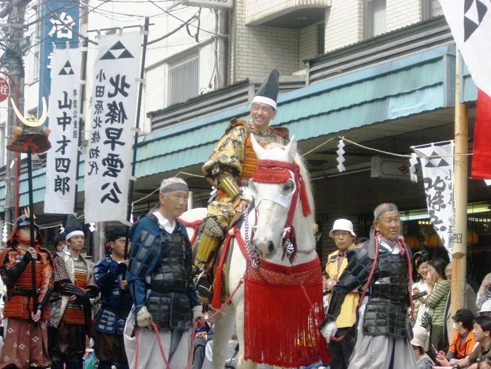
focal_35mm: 114
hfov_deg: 17.3
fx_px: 1617
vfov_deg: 13.0
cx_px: 246
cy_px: 184
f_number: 5.2
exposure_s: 1/320
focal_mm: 18.6
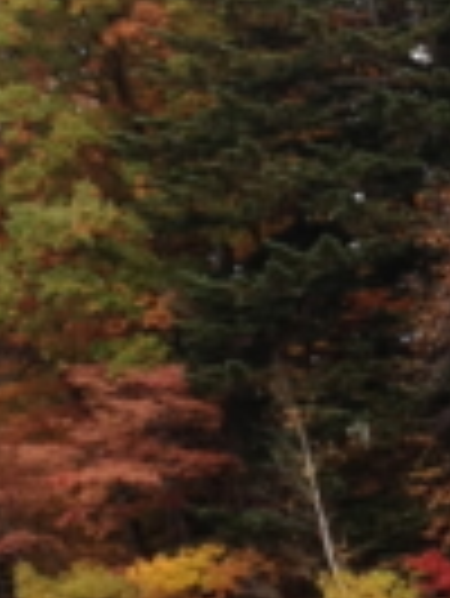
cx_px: 738
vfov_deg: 9.4
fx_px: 3634
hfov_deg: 6.9
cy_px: 301
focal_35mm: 210
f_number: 2.4
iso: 50
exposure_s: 1/905
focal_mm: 4.28
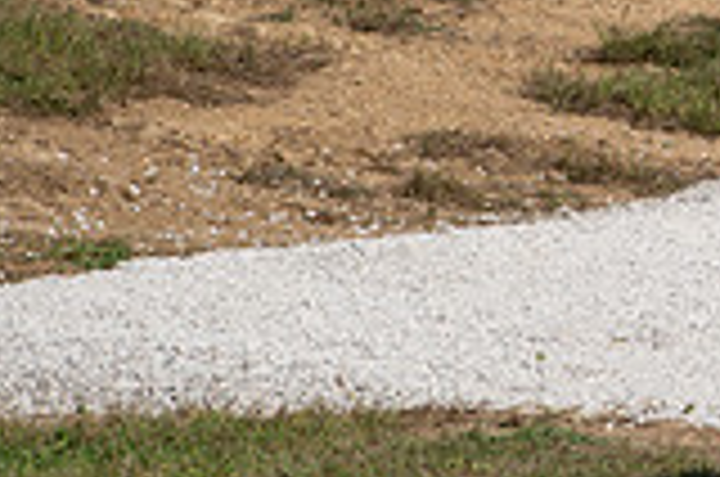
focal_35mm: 203
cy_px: -36
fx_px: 4052
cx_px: 1300
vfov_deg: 6.7
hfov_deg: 9.6
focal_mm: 56
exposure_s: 1/200
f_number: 13
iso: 100
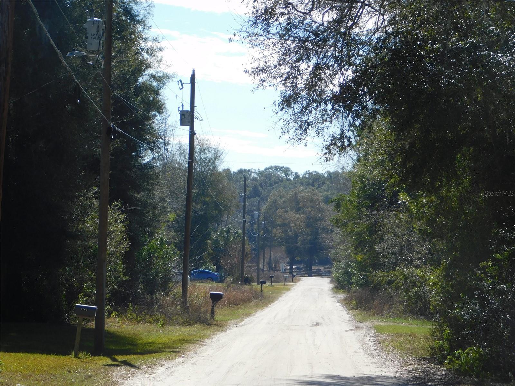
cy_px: 193
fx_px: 2202
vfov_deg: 10.0
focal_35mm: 148
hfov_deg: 13.3
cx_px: 258
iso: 125
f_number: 5.1
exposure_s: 1/500
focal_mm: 26.3
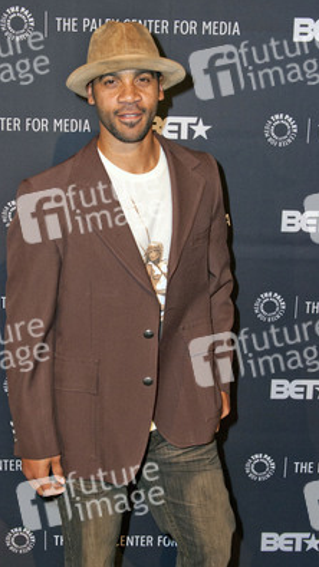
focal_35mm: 34
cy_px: 281
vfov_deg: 58.0
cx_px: 133
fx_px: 512
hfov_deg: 34.6
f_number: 4.5
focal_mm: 32
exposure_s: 1/400
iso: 500
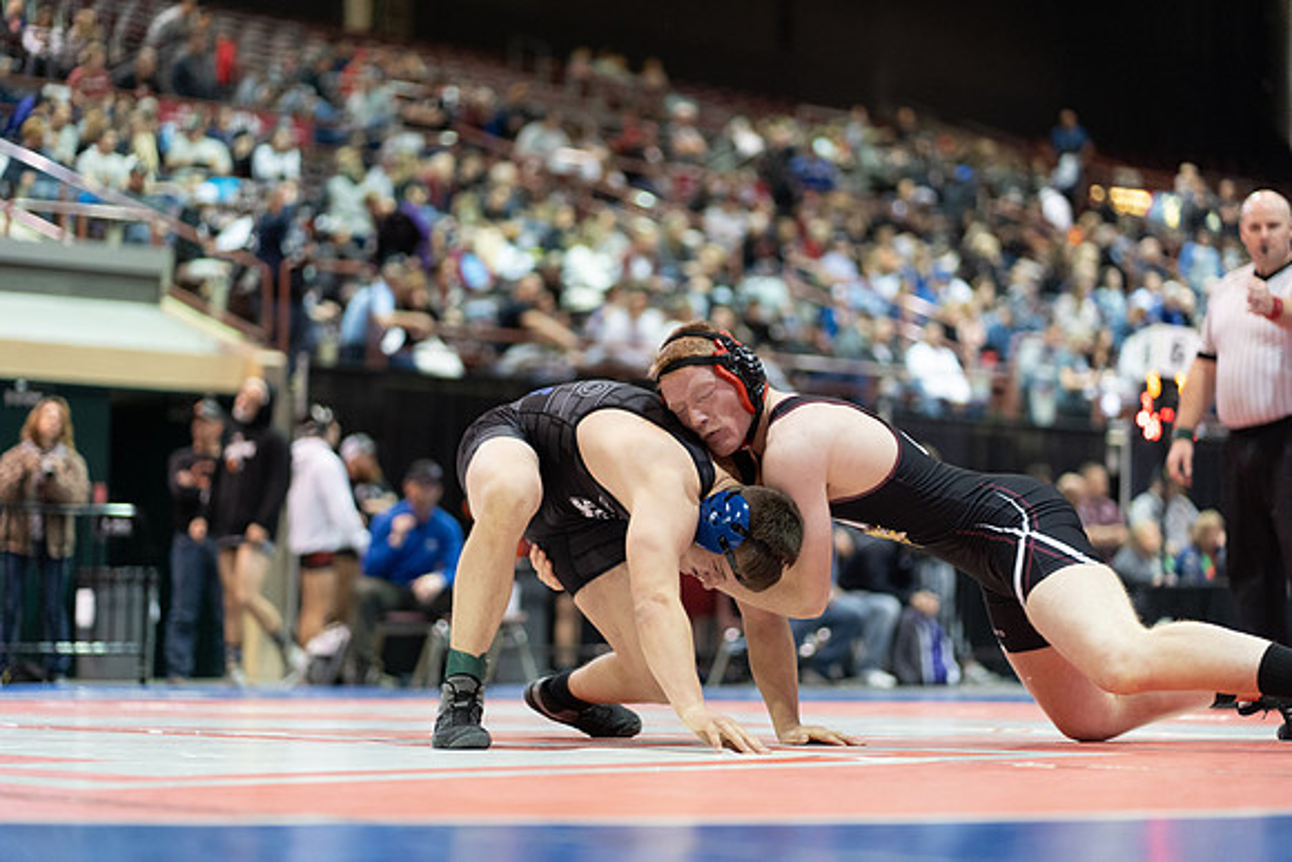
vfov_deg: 16.1
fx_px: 3051
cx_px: 646
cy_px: 431
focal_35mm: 85
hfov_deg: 23.9
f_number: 1.8
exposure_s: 1/500
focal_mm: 85
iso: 2500
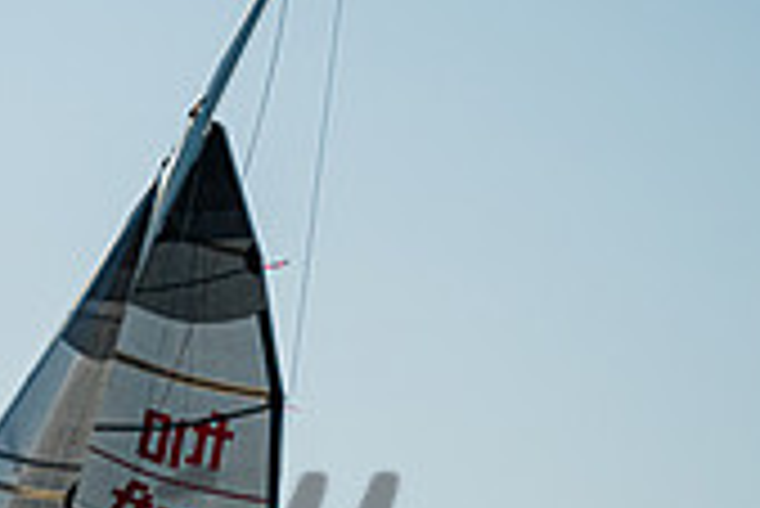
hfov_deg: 1.7
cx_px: -234
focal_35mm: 1179
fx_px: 24911
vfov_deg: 1.2
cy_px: 612
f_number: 5.6
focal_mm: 300
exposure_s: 1/4000
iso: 400
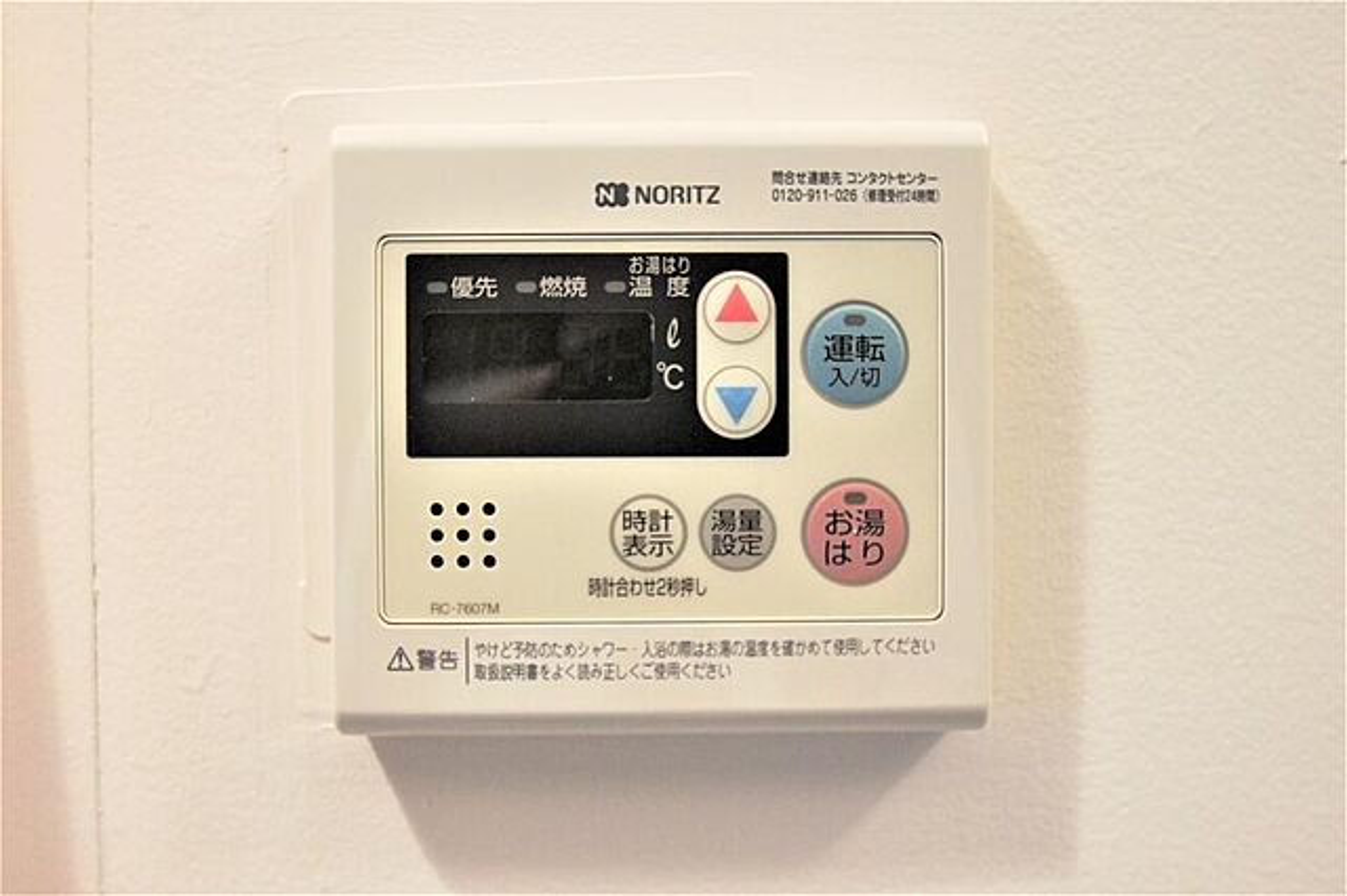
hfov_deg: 53.2
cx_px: 674
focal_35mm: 36
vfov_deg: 36.8
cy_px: 448
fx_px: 1346
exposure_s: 1/40
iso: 500
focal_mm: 24
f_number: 4.5
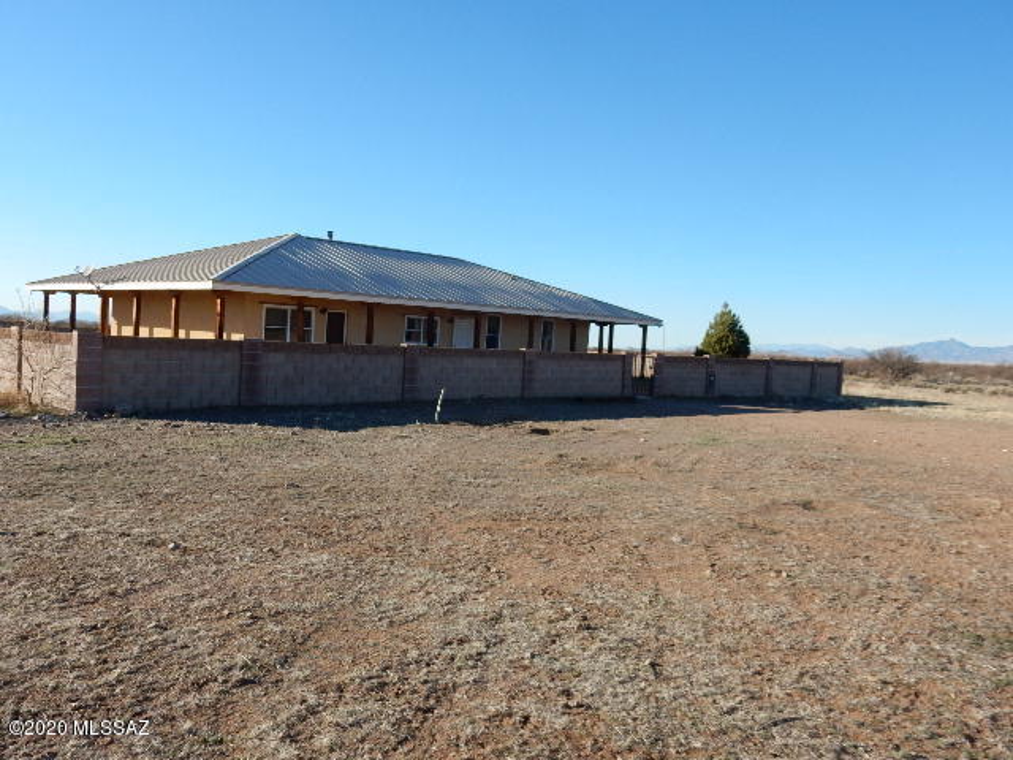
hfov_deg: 60.0
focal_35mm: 30
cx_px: 506
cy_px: 380
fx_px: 878
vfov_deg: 46.8
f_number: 4
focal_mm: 5.4
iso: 125
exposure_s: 1/800
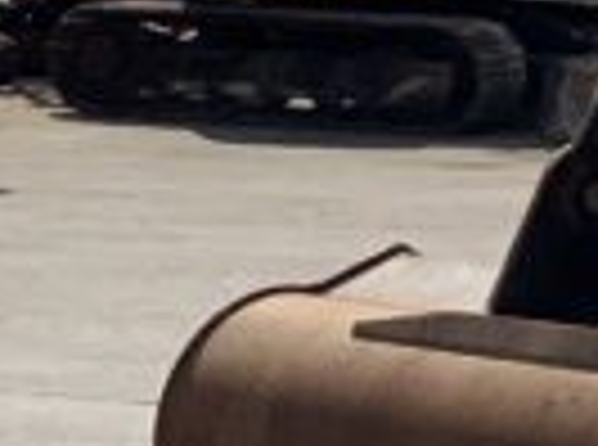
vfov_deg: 6.4
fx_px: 3859
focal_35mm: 224
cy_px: -460
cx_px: 1758
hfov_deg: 7.8
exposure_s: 1/4405
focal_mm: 3
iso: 20
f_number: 1.8
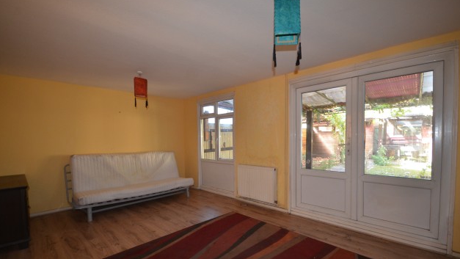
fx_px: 195
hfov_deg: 99.4
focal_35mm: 16
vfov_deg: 66.9
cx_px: 230
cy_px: 146
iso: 800
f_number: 4
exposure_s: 1/60
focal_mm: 10
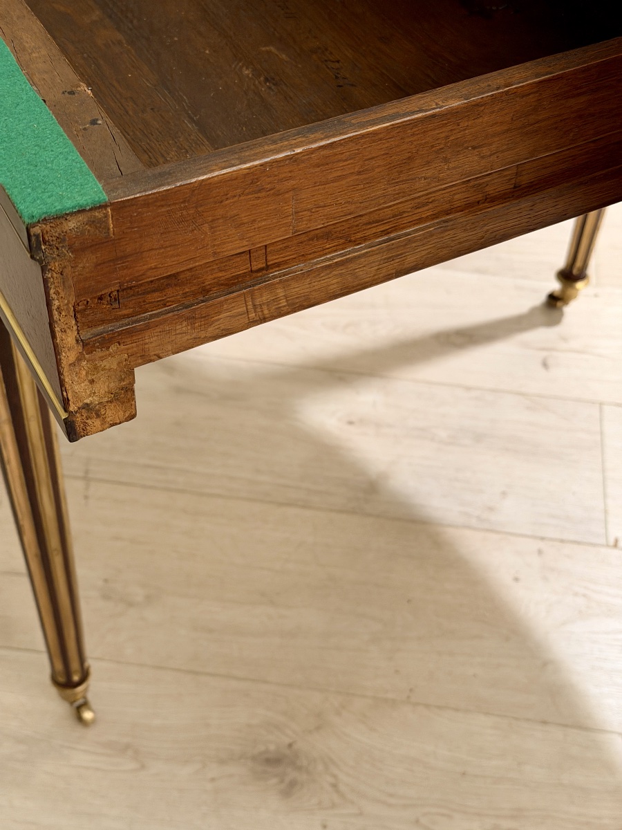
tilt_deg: -47.3
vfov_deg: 39.7
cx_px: 311
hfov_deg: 30.3
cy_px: 415
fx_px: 1150
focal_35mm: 48
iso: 160
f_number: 1.78
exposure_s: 1/50
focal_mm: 6.76
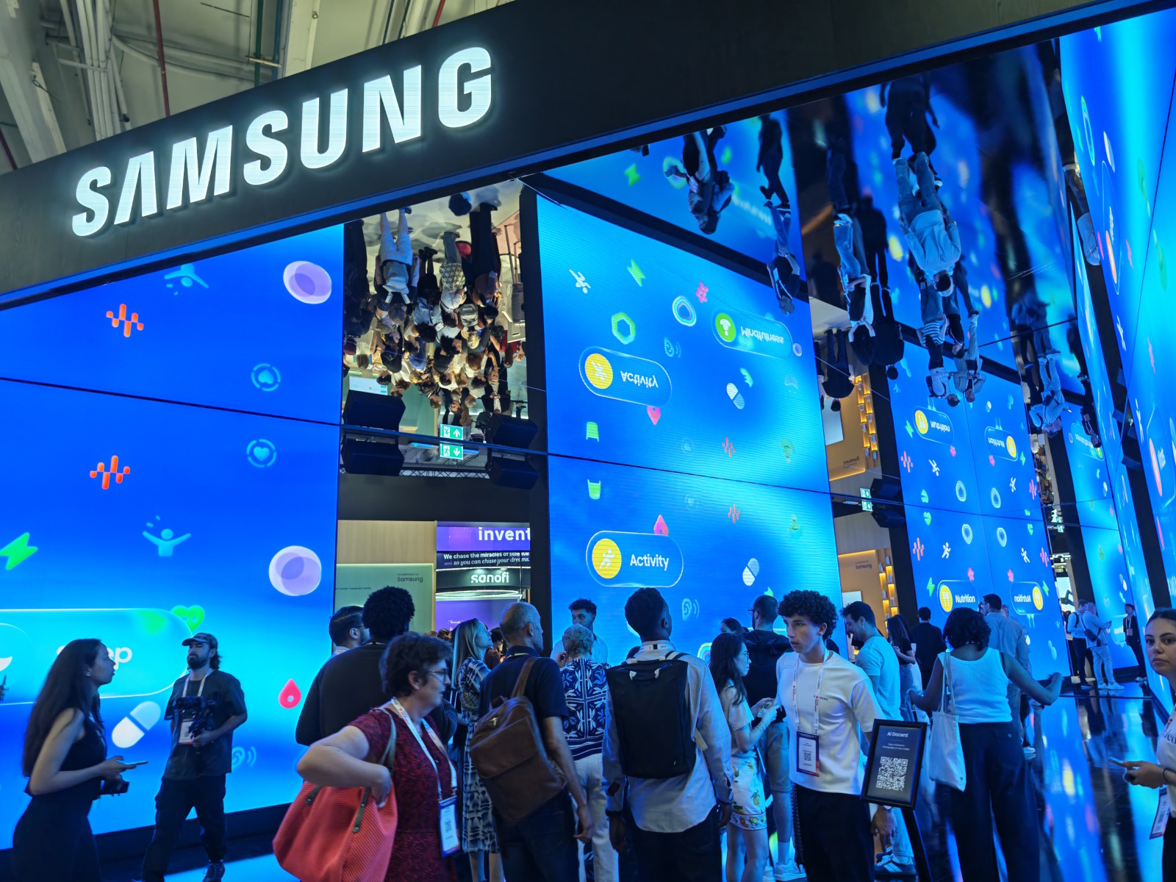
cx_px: 588
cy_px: 441
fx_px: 781
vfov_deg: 58.9
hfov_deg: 73.9
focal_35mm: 23
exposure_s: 1/50
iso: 125
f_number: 1.6
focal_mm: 6.55
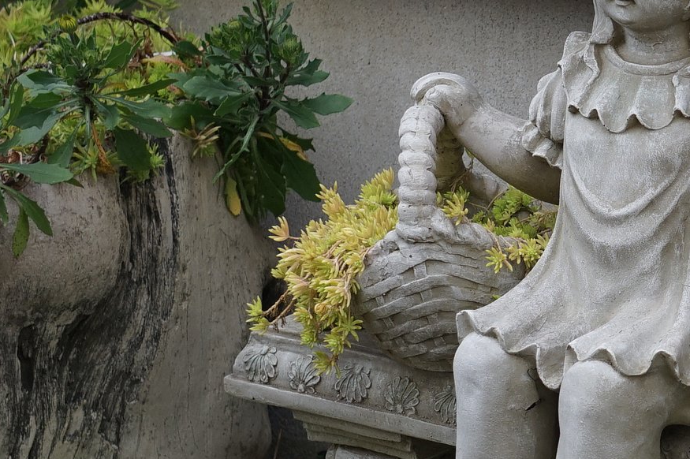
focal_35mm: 281
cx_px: 654
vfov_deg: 4.9
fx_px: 5382
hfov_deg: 7.3
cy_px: 247
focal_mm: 80
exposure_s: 1/160
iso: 400
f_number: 5
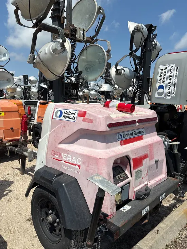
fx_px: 187
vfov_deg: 67.3
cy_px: 124
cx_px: 94
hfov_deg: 53.1
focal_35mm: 26
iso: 50
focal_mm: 5.96
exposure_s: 1/5952
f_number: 1.6
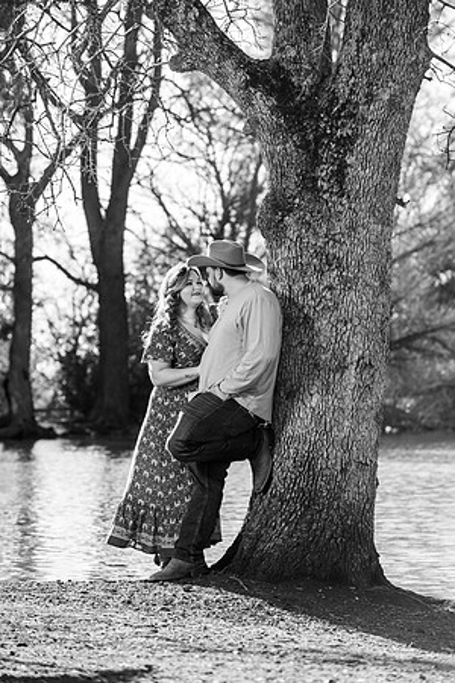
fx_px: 3791
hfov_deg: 6.9
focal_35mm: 200
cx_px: 228
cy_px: 342
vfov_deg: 10.3
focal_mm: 200
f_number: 5.6
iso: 160
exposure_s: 1/250
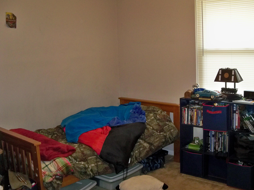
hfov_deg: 44.6
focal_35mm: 42
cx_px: 152
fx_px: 308
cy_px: 85
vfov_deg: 34.3
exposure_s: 1/30
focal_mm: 6.2
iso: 200
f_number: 3.5
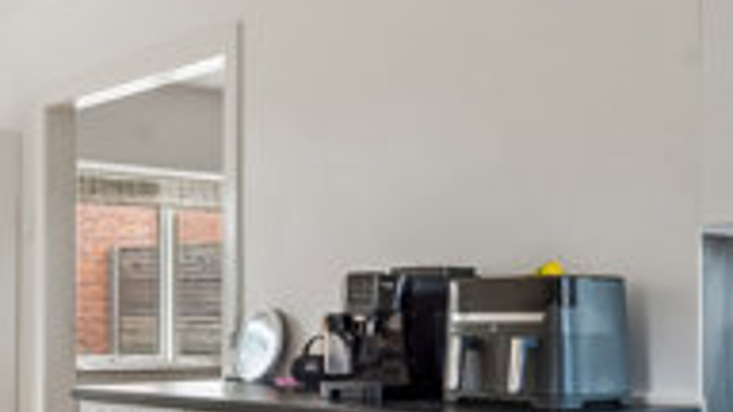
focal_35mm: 61
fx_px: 1186
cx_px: 328
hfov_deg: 34.3
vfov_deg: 19.5
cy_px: 326
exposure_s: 1/2.5
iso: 200
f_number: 10
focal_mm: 14
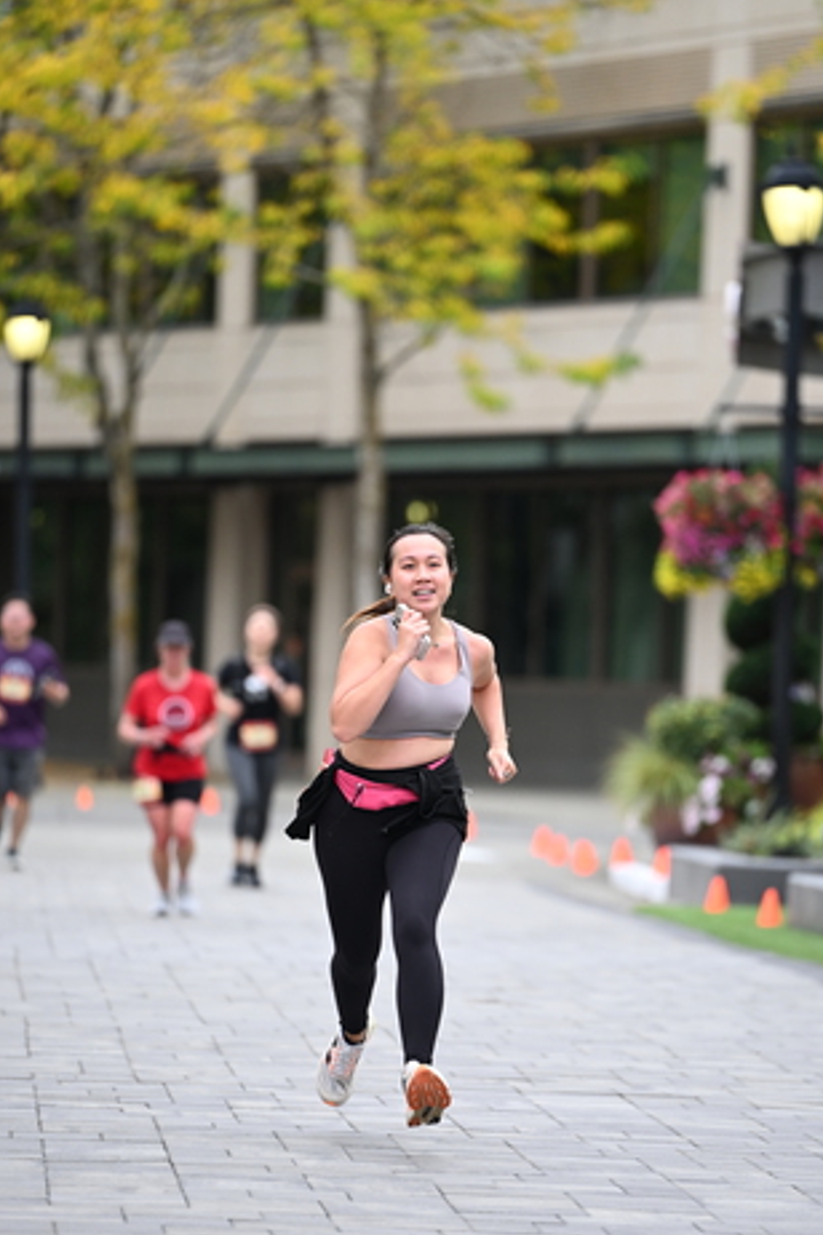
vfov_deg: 8.6
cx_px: 445
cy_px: 700
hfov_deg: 5.8
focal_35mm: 238
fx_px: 8161
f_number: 2.8
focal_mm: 200
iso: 640
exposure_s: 1/1600
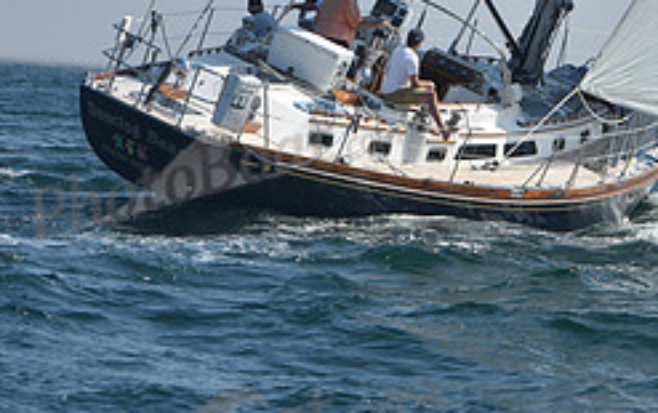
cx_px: 543
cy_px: -4
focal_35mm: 251
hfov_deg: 8.3
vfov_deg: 5.2
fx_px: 4506
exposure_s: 1/1600
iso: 320
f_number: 8
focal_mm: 105
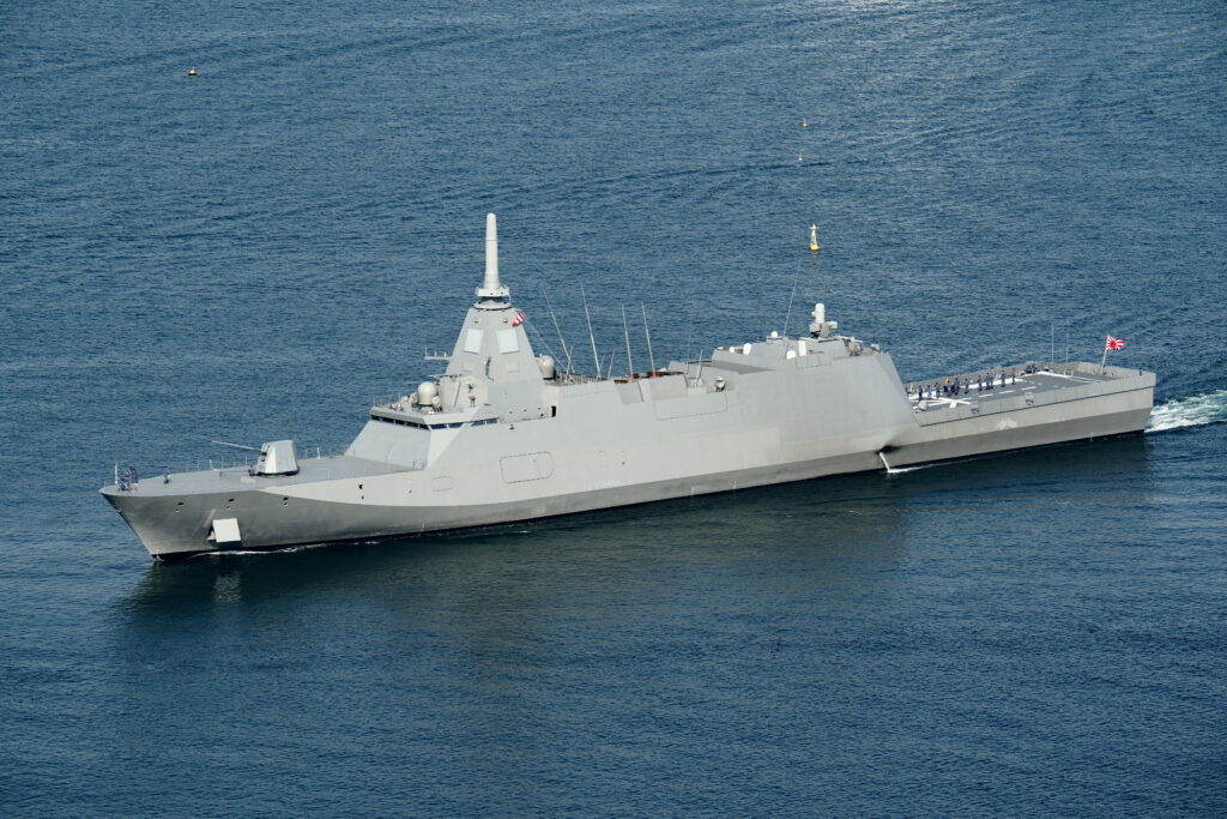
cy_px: 410
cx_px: 614
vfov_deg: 5.5
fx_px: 8467
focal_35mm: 248
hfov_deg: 8.3
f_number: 8
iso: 200
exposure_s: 1/640
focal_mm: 248.4
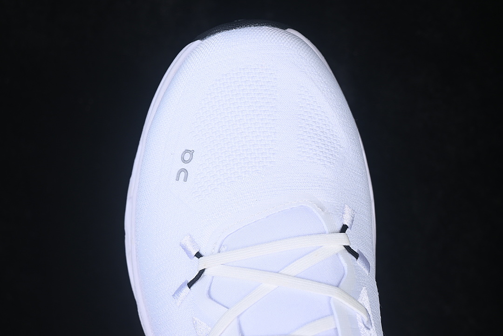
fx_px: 1048
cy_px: 168
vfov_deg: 18.2
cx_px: 252
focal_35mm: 75
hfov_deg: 27.0
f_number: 8
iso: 160
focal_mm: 50
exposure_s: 1/60
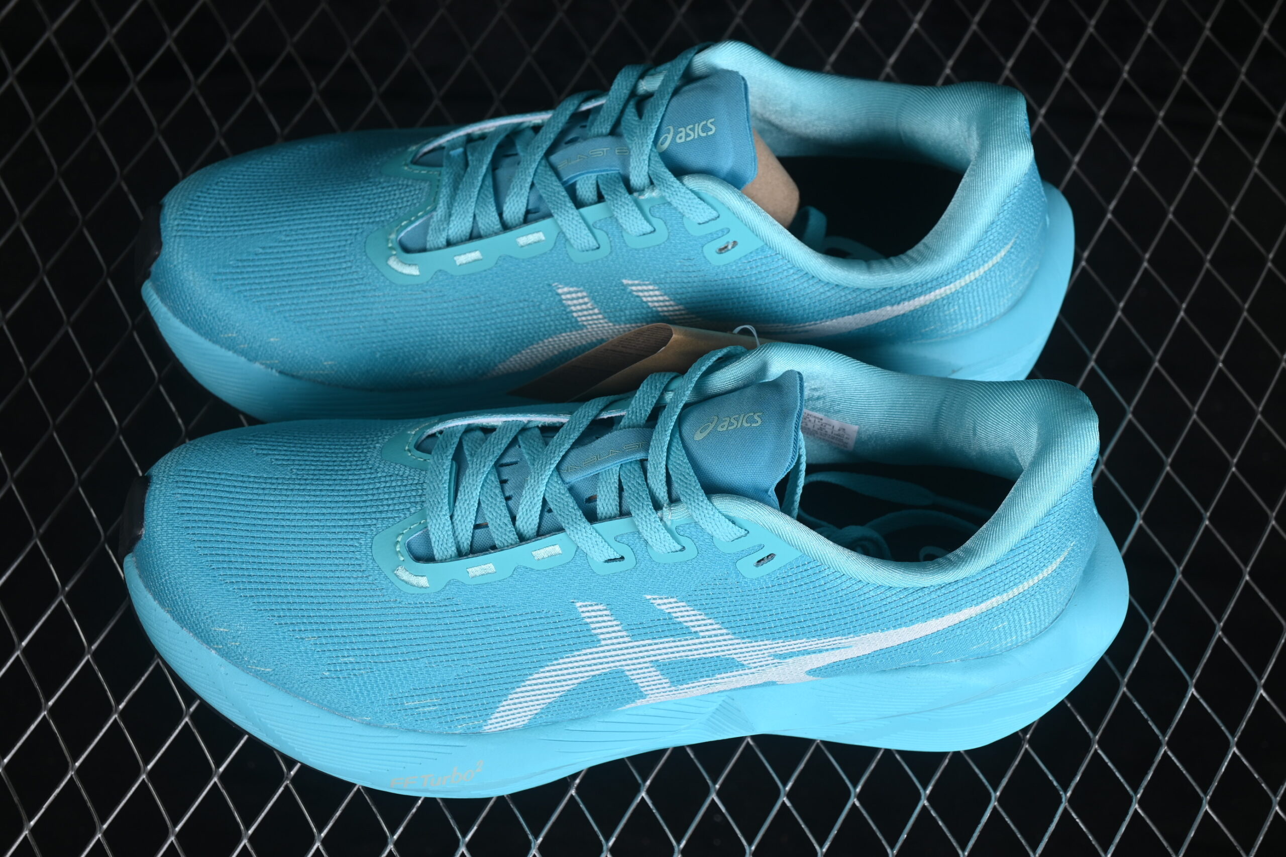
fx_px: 2679
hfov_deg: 27.0
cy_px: 428
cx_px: 643
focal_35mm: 75
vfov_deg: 18.2
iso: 160
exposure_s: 1/80
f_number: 7.1
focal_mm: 50
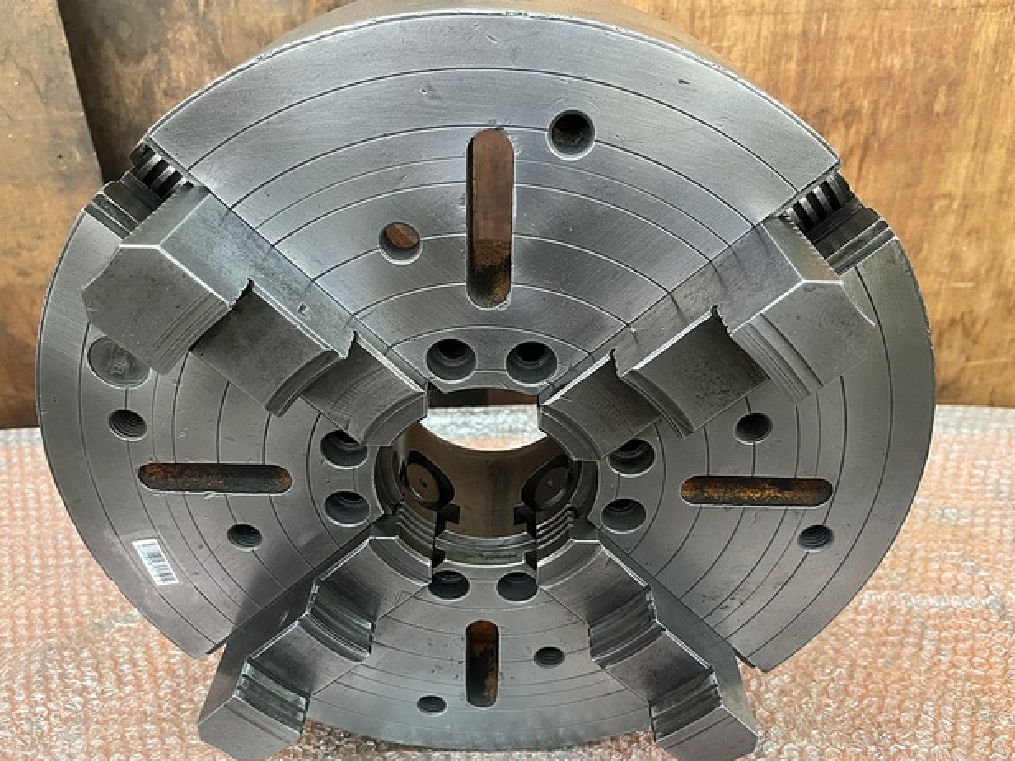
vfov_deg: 51.3
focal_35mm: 27
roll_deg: +2.4
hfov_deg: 65.3
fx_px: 792
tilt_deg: -32.8
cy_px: 390
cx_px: 511
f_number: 1.6
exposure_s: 1/60
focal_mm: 5.1
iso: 250
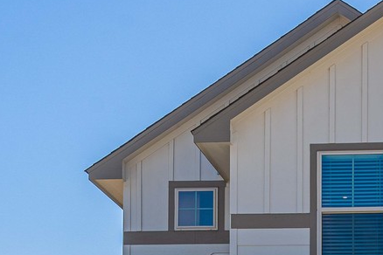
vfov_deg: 9.8
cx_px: 396
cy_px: 439
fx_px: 1415
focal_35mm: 133
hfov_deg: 15.1
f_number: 8
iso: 400
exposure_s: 1/6400
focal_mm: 36
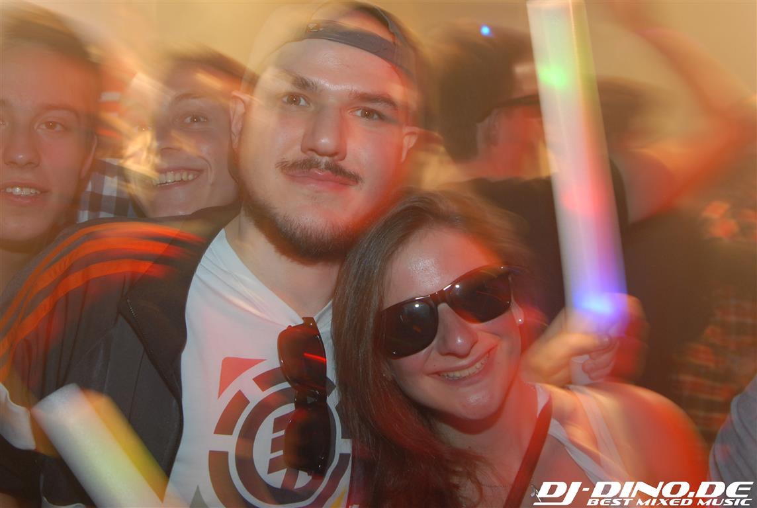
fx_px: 759
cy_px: 254
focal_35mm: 36
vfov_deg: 37.0
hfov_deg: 53.0
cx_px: 378
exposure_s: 1/6
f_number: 6.3
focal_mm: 24
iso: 400
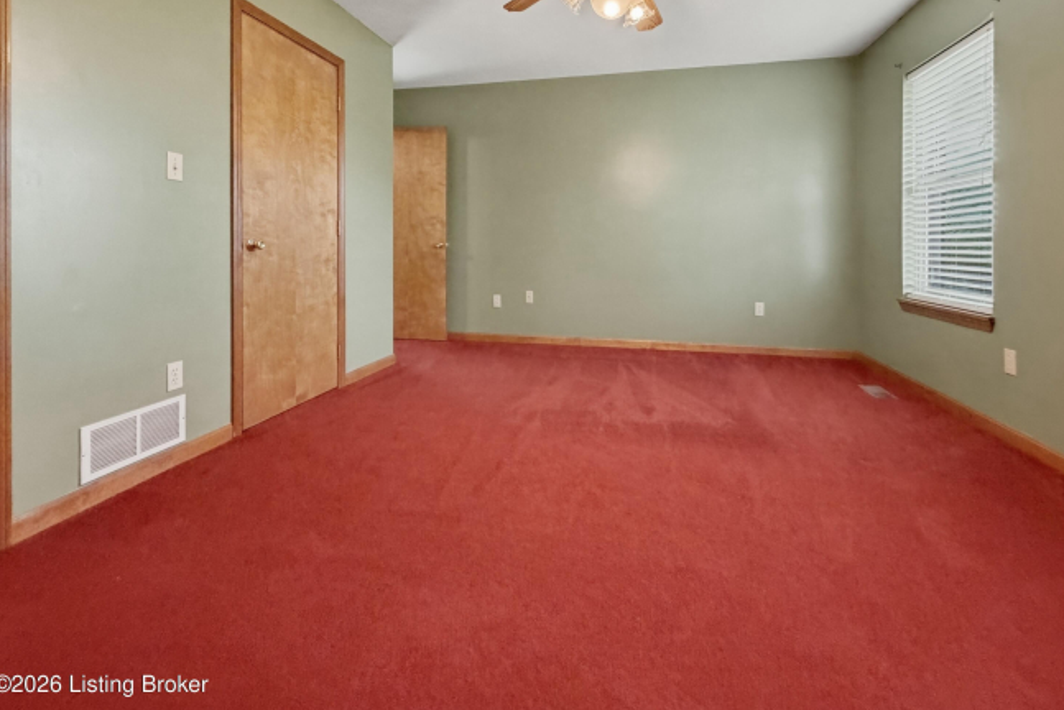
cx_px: 540
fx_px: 444
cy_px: 311
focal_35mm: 15
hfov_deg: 100.4
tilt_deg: -8.5
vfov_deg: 77.0
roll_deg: +0.1
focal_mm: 2.2
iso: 500
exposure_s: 1/60
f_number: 2.2
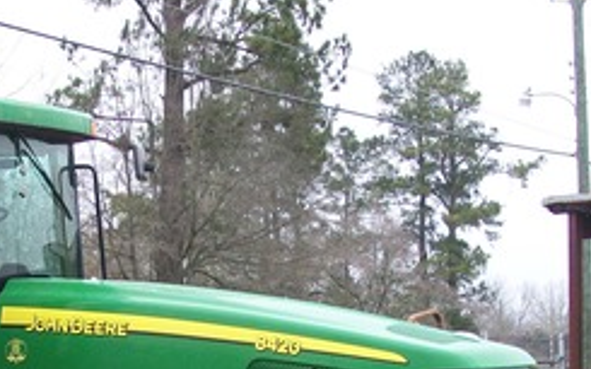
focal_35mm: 106
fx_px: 1707
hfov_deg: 19.4
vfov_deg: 12.2
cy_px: 383
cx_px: 121
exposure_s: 1/80
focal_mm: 7.6
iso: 64
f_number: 3
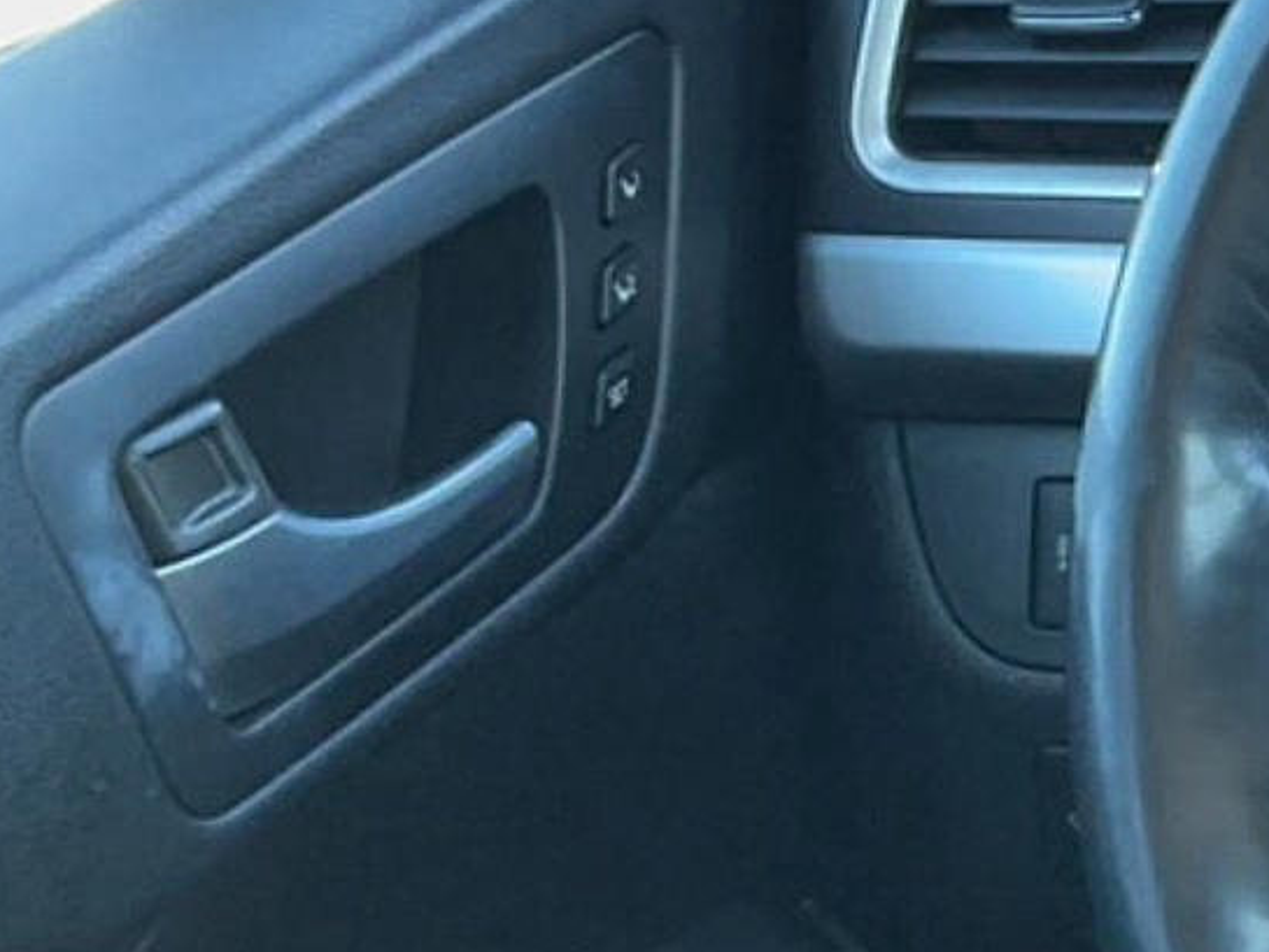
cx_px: 1837
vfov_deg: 16.8
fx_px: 3227
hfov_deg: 19.7
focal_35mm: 88
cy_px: 603
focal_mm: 3
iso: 64
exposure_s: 1/60
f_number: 1.8
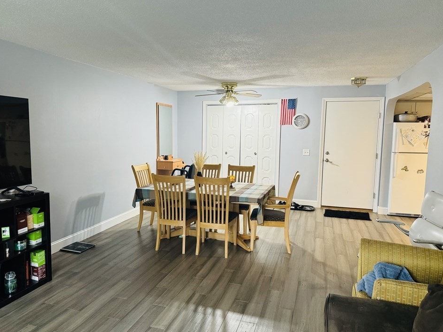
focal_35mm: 26
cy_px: 170
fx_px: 333
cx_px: 207
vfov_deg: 53.1
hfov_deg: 67.2
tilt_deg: -6.9
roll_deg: -0.5
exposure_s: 1/60
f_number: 1.78
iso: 320
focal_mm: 6.86
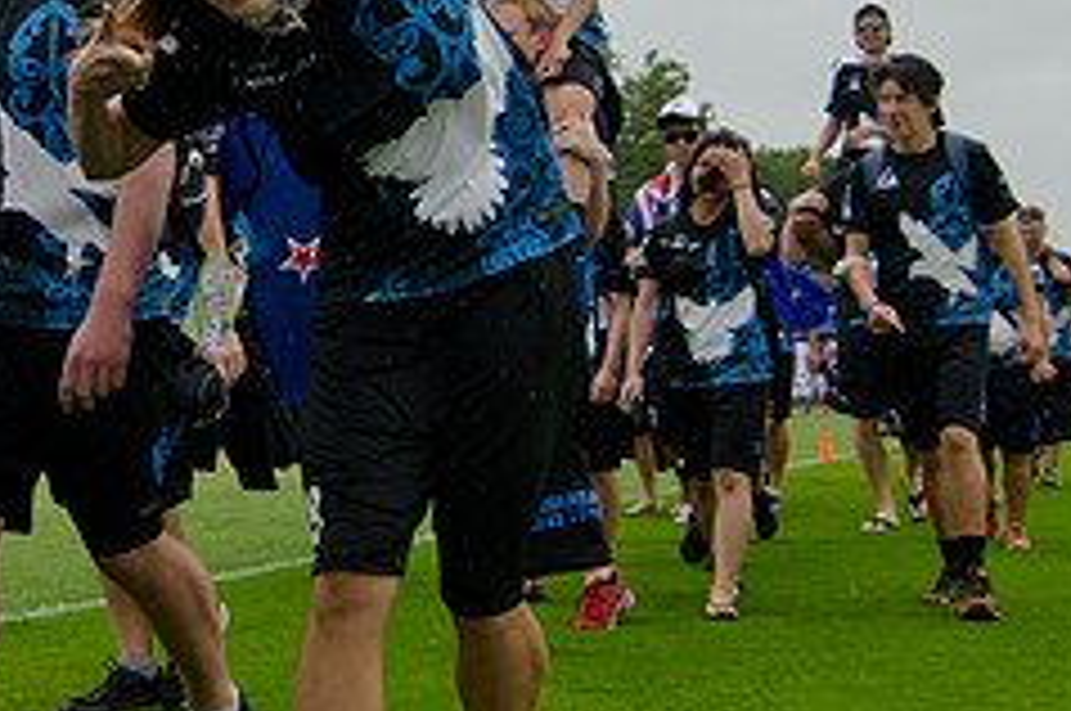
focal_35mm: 40
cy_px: 176
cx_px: -117
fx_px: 1195
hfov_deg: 39.2
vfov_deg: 32.5
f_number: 4.5
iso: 500
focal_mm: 11
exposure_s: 1/1000
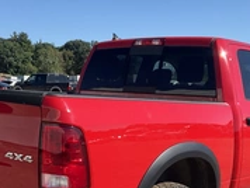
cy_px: 132
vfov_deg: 22.5
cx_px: 124
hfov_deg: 29.8
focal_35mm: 65
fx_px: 470
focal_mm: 3
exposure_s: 1/1311
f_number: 1.8
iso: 25
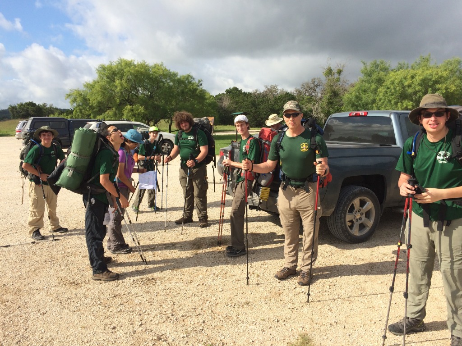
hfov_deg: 61.7
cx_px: 231
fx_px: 387
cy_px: 173
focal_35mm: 29
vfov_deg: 48.2
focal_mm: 4.15
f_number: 2.2
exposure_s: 1/1709
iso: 32
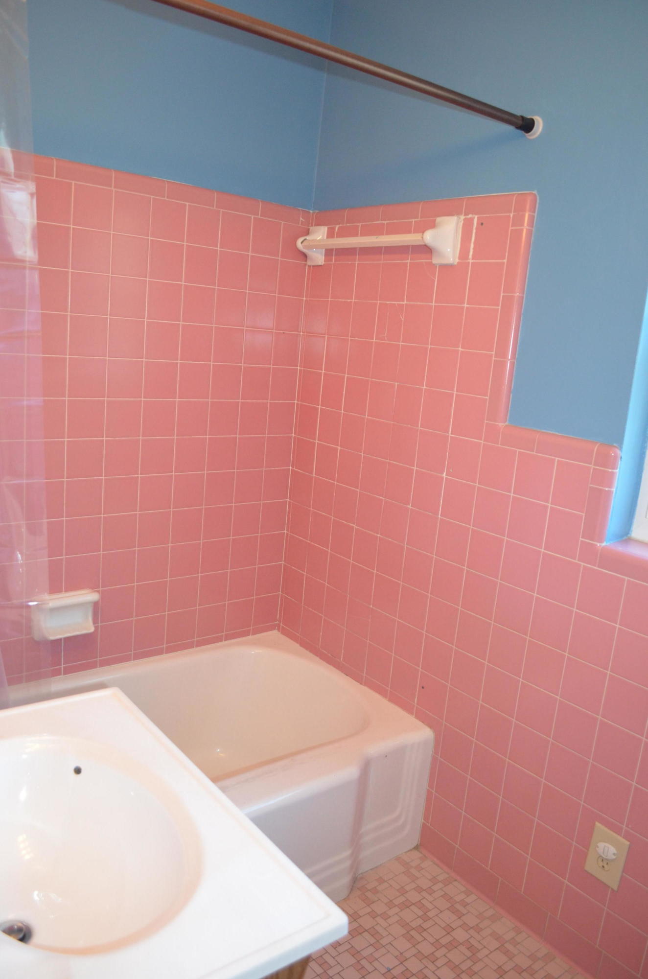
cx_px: 324
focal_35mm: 27
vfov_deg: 67.5
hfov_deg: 47.7
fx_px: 733
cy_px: 490
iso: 1400
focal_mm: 18
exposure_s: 1/60
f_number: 3.5
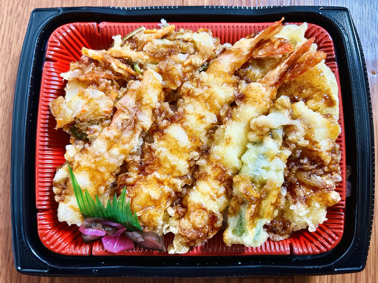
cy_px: 142
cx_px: 189
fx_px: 284
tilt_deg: -83.1
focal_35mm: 26
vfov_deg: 53.1
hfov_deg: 67.3
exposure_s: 1/60
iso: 400
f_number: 1.5
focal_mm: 5.7
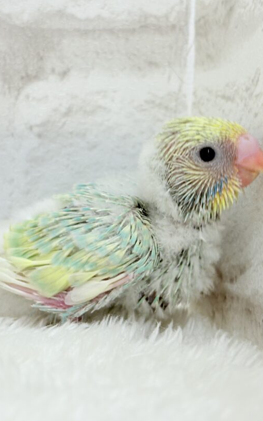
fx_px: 930
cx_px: 150
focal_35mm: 81
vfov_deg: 25.5
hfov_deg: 16.1
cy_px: 207
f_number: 1.6
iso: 40
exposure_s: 1/50
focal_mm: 5.96
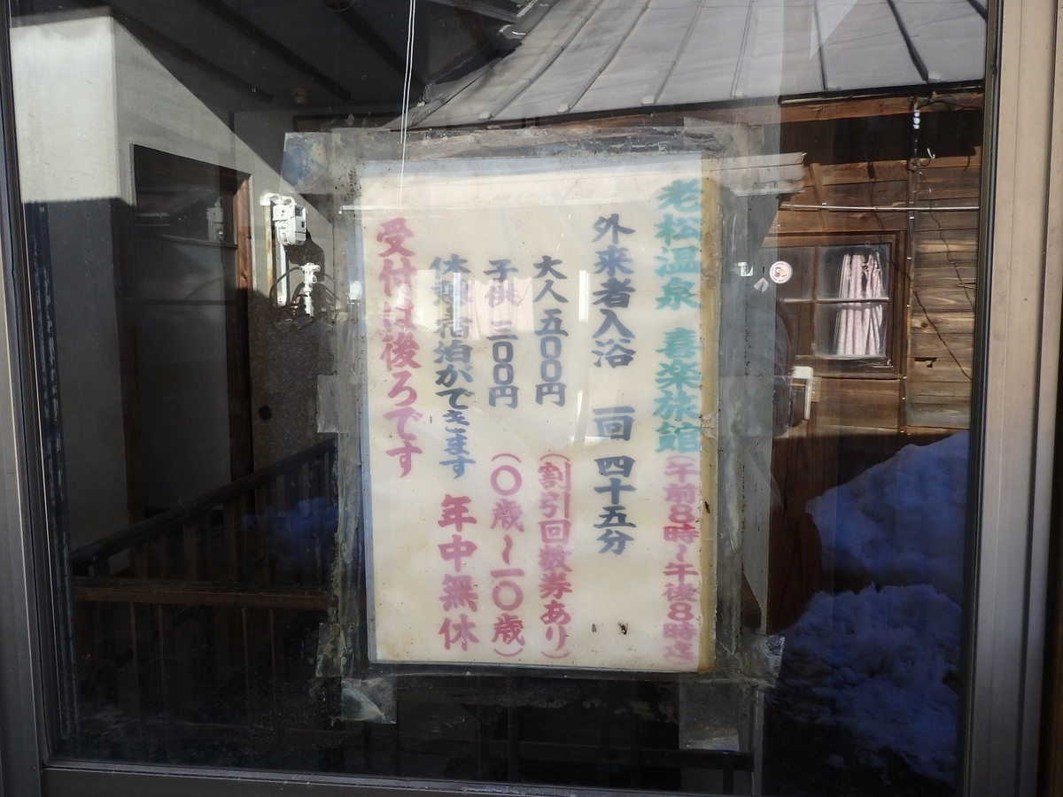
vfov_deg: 54.9
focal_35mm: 25
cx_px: 532
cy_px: 398
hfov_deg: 69.4
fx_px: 768
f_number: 3
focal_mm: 4.5
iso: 125
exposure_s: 1/160
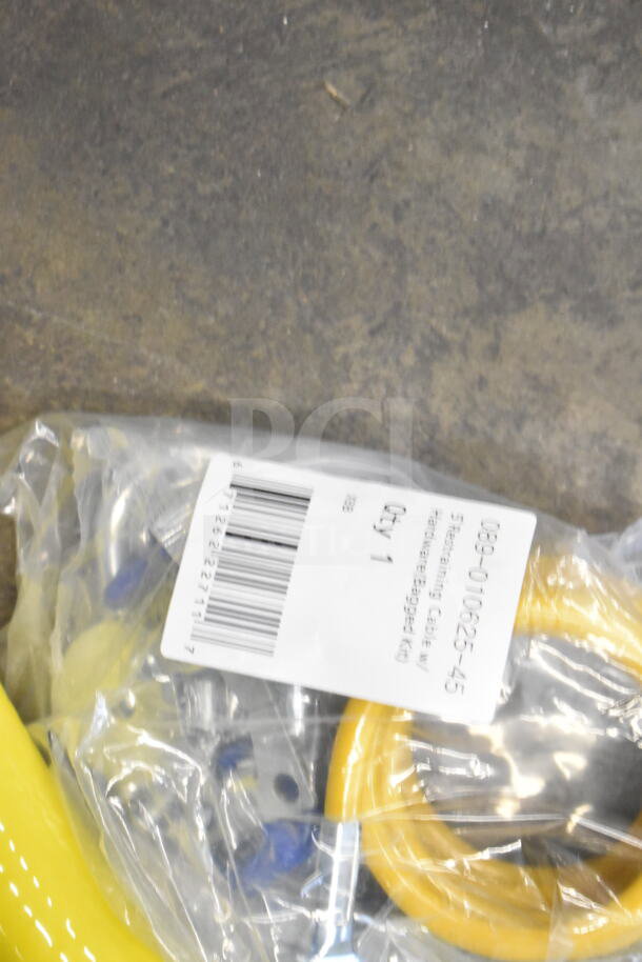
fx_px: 2205
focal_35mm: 82
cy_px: 481
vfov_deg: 24.6
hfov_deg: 16.6
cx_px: 321
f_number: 5.6
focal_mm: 55
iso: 7200
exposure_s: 1/100
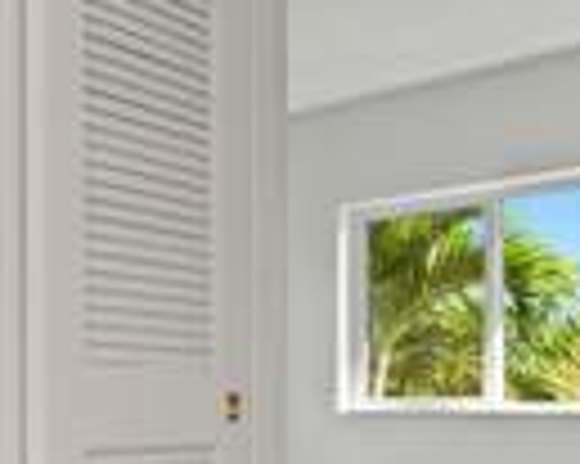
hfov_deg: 27.0
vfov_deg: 26.3
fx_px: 961
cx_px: -216
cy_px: 412
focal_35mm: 56
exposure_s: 1/20
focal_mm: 16
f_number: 5
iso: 200
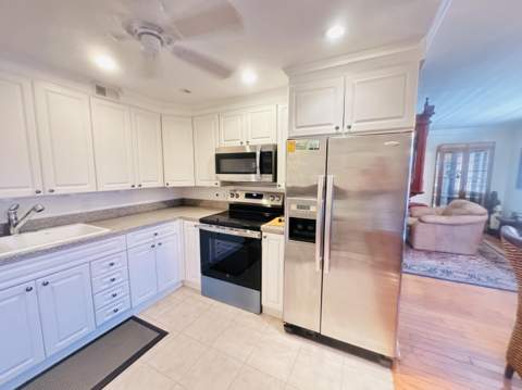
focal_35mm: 14
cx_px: 261
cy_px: 195
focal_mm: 2.22
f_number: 2.2
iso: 1250
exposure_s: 1/60
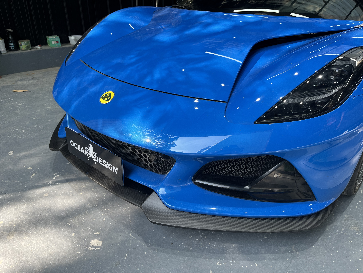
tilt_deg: -28.8
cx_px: 182
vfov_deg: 53.1
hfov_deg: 67.3
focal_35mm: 26
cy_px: 136
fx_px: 273
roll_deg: -0.8
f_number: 1.6
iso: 50
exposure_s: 1/358
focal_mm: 5.1
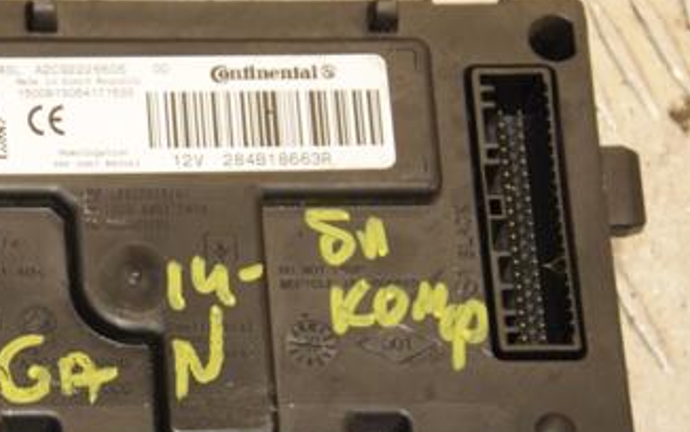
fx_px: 3968
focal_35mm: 211
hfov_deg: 9.9
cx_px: 99
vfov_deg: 6.2
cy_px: 341
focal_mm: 75
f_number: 6.3
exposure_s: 1/200
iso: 800
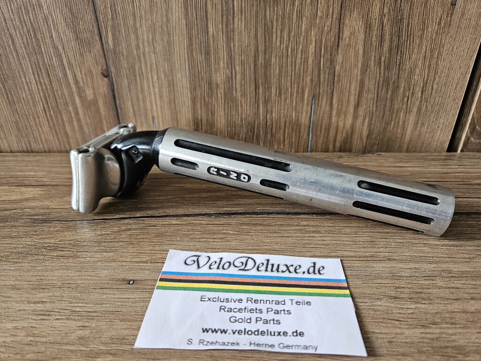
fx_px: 320
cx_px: 240
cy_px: 180
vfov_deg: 58.9
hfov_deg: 73.9
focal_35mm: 23
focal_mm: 5.4
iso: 320
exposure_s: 1/142
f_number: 1.8
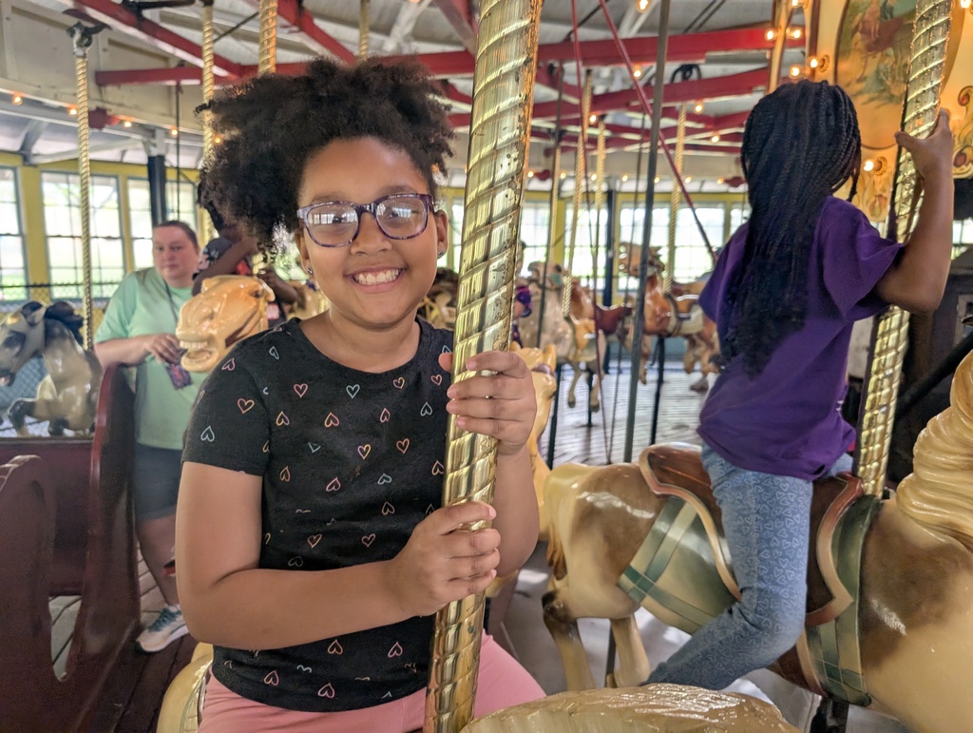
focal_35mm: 24
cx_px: 486
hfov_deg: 71.5
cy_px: 366
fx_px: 676
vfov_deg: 56.9
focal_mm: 6.9
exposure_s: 1/120
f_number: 1.68
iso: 99
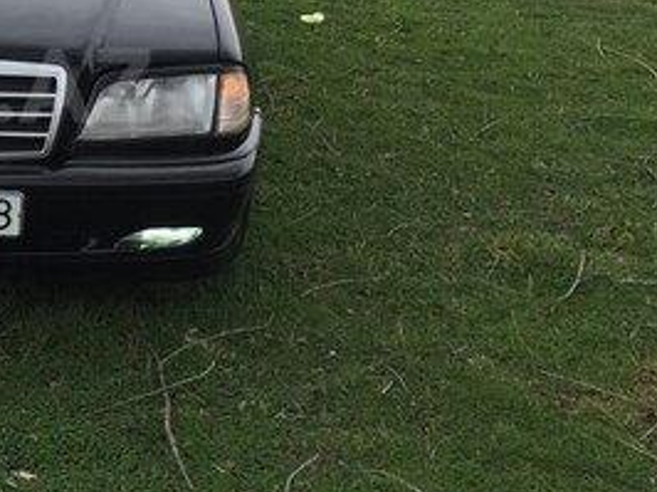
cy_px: 85
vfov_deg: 20.1
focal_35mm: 72
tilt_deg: -15.3
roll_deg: -1.4
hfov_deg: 24.8
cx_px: -101
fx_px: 1365
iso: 32
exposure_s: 1/1014
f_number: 2.2
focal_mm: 4.15
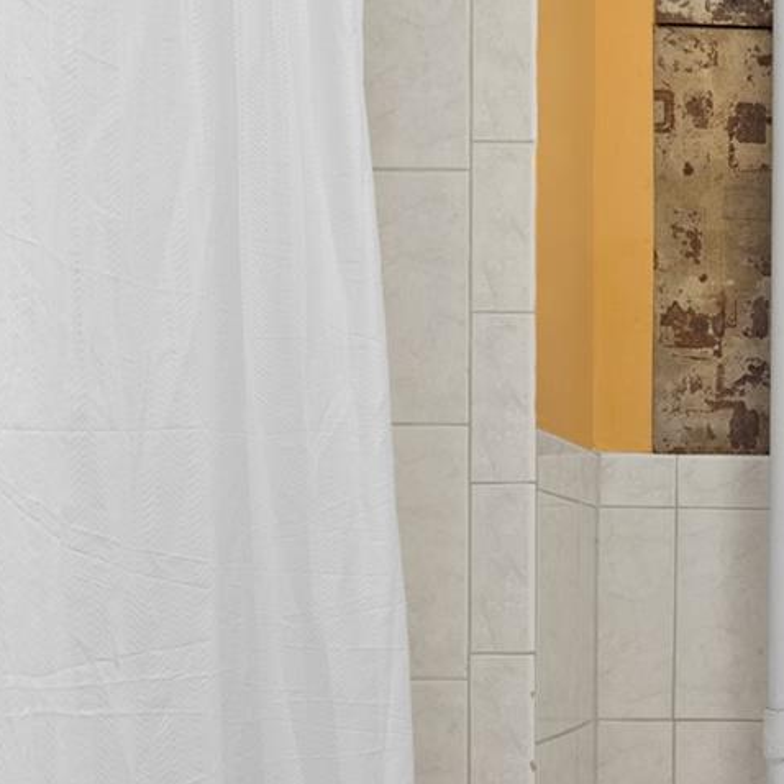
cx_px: 897
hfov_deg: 29.5
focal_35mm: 51
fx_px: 1307
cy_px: 619
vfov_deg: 32.5
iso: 200
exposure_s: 1/1.25
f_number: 10
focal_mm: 14
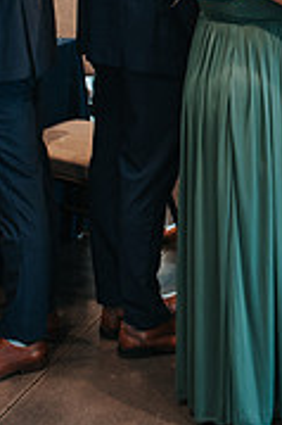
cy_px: -26
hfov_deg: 15.0
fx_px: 1036
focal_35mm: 88
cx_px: 334
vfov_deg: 22.1
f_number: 4
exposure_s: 1/160
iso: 1000
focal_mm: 35
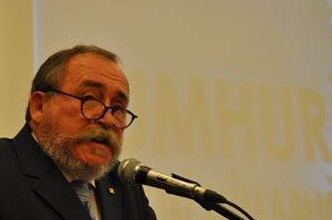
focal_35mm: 71
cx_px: 143
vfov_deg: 19.2
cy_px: 123
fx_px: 651
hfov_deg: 28.6
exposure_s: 1/60
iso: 560
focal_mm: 35
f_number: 5
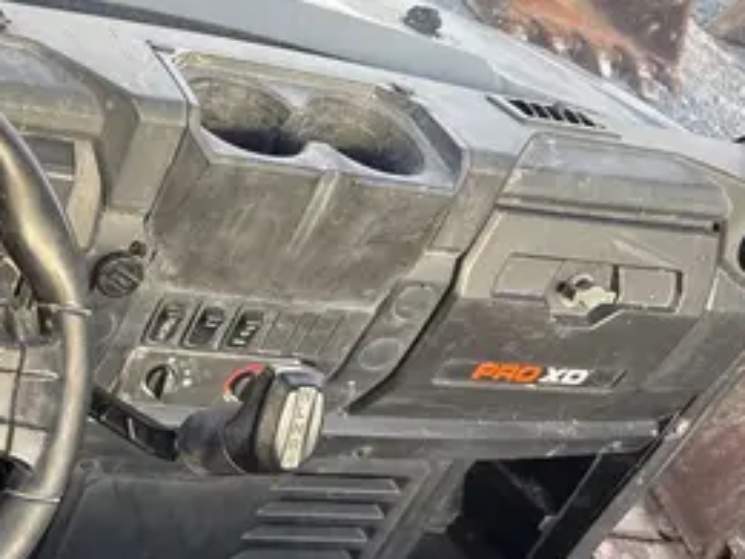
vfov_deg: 26.5
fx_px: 1184
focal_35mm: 55
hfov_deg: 31.9
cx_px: -20
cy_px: 320
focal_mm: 5.96
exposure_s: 1/122
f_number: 1.6
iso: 40
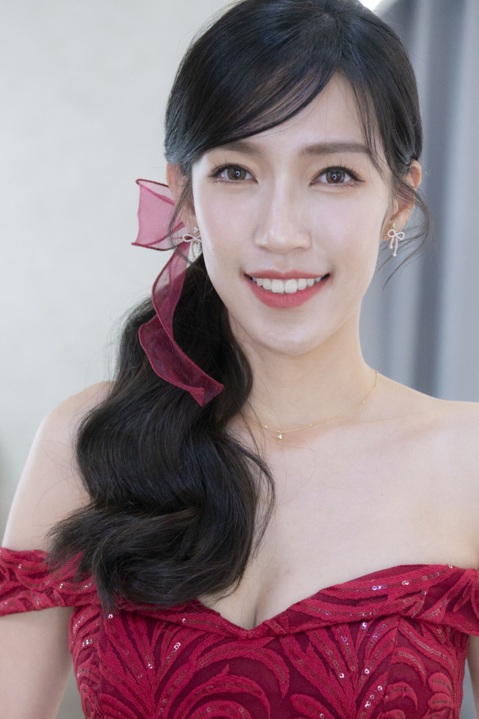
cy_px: 384
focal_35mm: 72
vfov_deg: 28.1
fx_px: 1438
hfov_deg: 18.9
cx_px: 274
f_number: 2.2
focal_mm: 25
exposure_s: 1/250
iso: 800
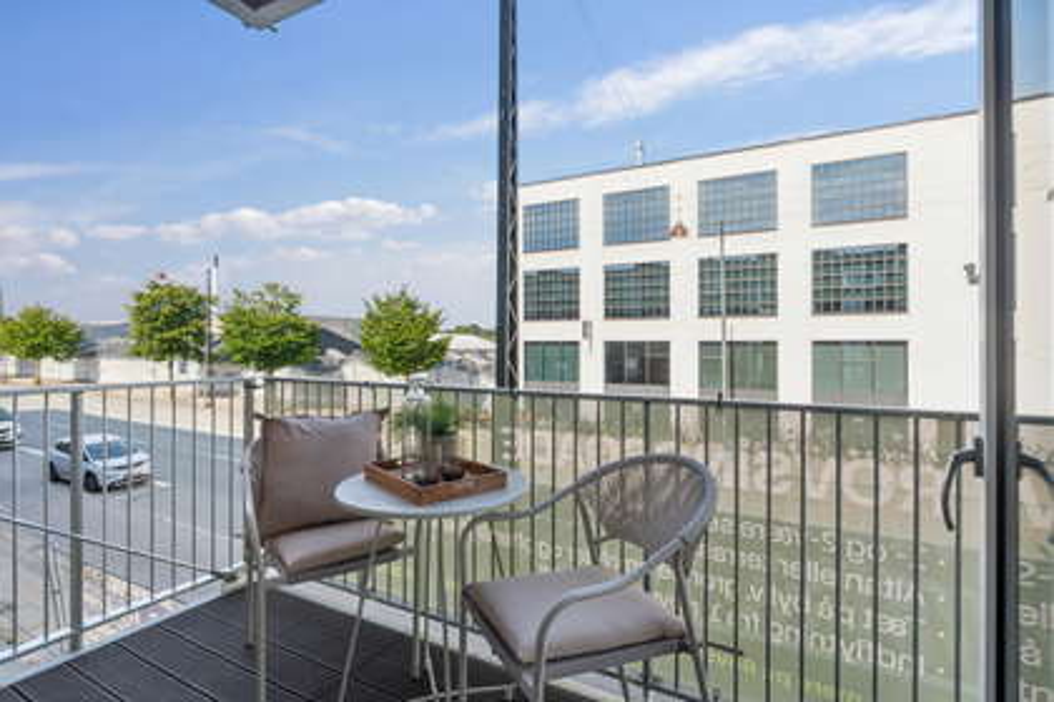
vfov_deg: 65.2
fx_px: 549
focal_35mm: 19
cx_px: 527
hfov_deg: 87.7
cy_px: 351
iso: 200
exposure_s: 1/100
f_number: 8
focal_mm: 12.5
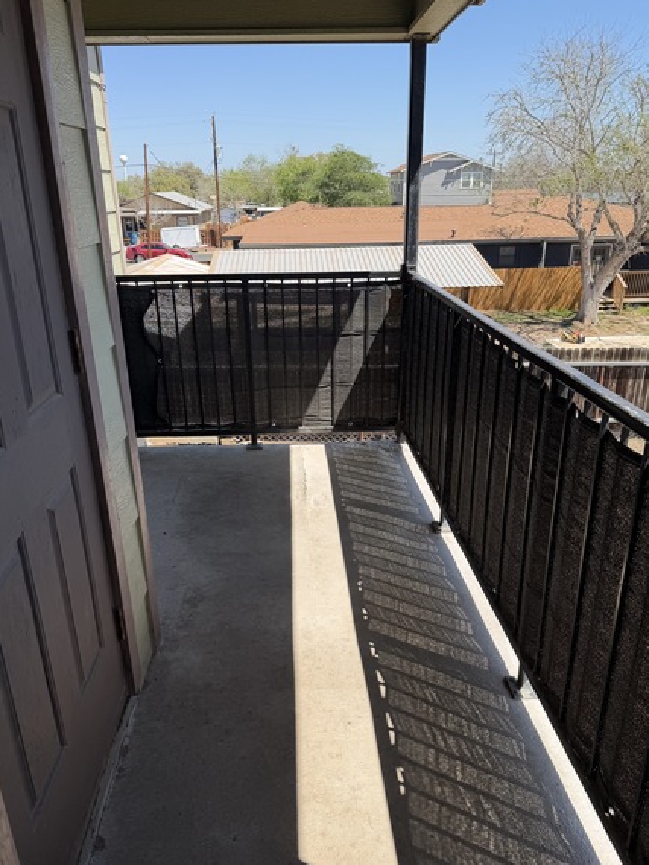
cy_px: 471
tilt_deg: -22.9
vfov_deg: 65.2
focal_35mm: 27
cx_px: 312
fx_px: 675
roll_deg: +1.5
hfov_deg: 51.4
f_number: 1.78
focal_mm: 6.76
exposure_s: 1/3021
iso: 80
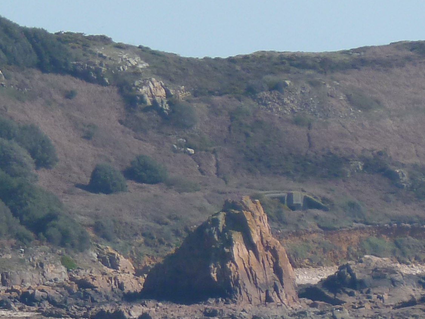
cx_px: -308
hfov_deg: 2.6
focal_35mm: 746
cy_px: 357
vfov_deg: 2.0
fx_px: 9161
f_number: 5
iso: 80
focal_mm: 34.4
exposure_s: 1/400
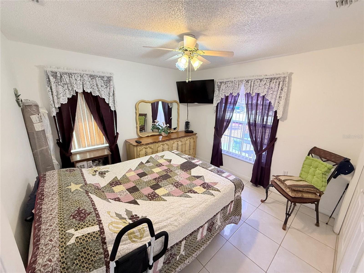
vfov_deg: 85.7
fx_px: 147
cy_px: 136
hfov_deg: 102.1
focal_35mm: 14
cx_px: 182
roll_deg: -0.7
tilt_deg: -14.5
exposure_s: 1/120
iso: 400
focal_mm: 2.22
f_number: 2.2
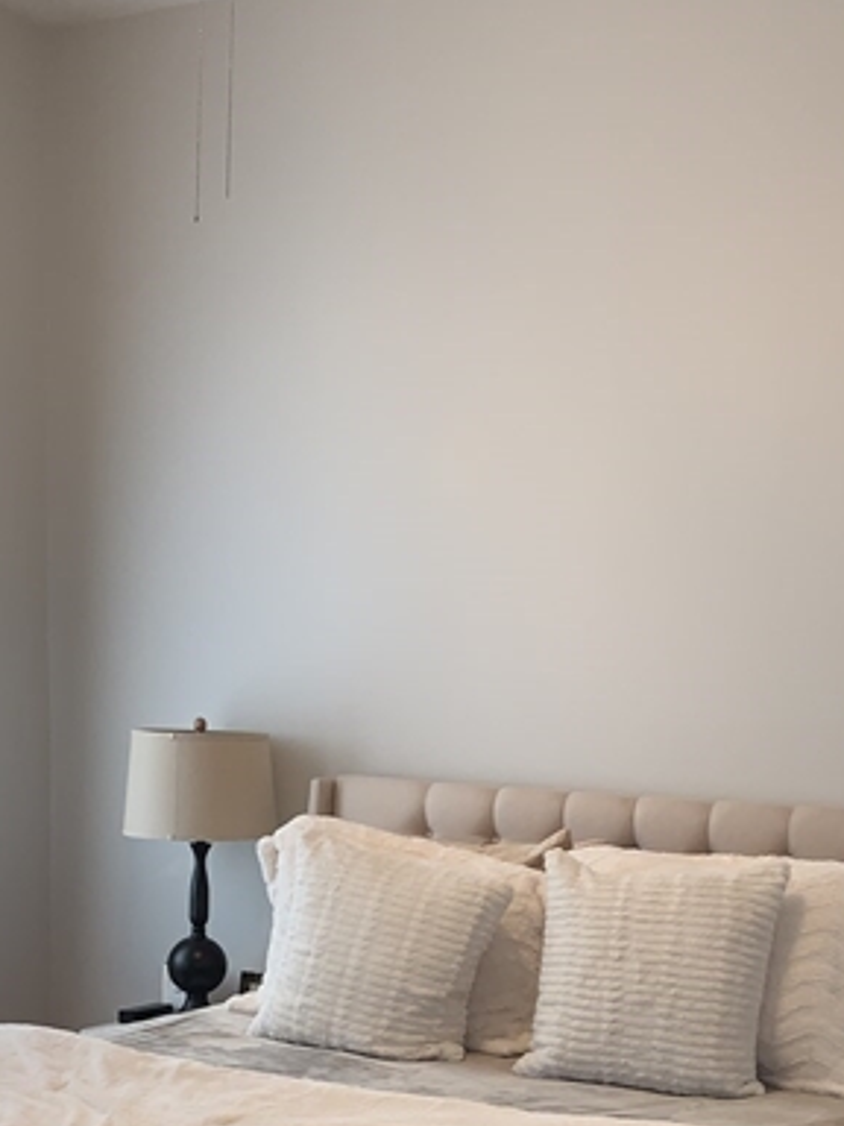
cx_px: 466
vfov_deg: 34.6
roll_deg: -3.3
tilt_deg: -8.9
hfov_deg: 28.0
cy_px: 1023
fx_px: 1690
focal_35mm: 52
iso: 32
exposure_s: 1/15
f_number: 1.8
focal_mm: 4.25
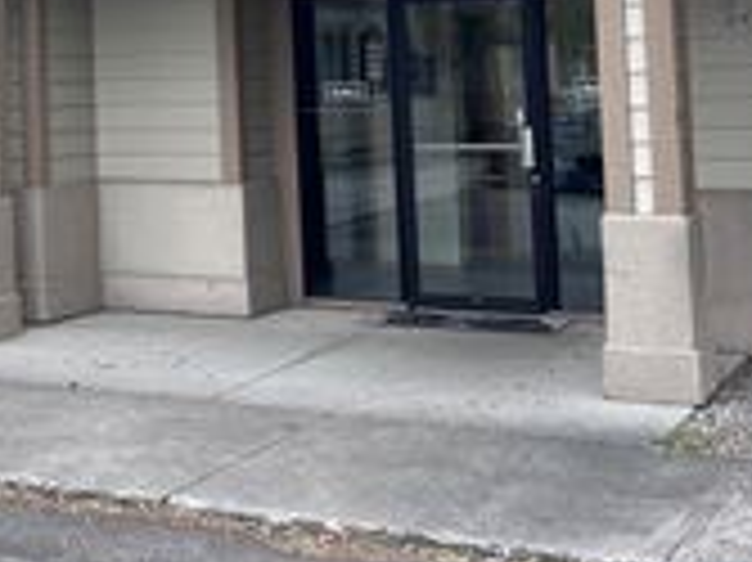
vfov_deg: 18.2
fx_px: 1693
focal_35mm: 78
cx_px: 0
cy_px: -47
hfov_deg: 23.9
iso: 50
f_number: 1.5
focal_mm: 5.7
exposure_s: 1/588
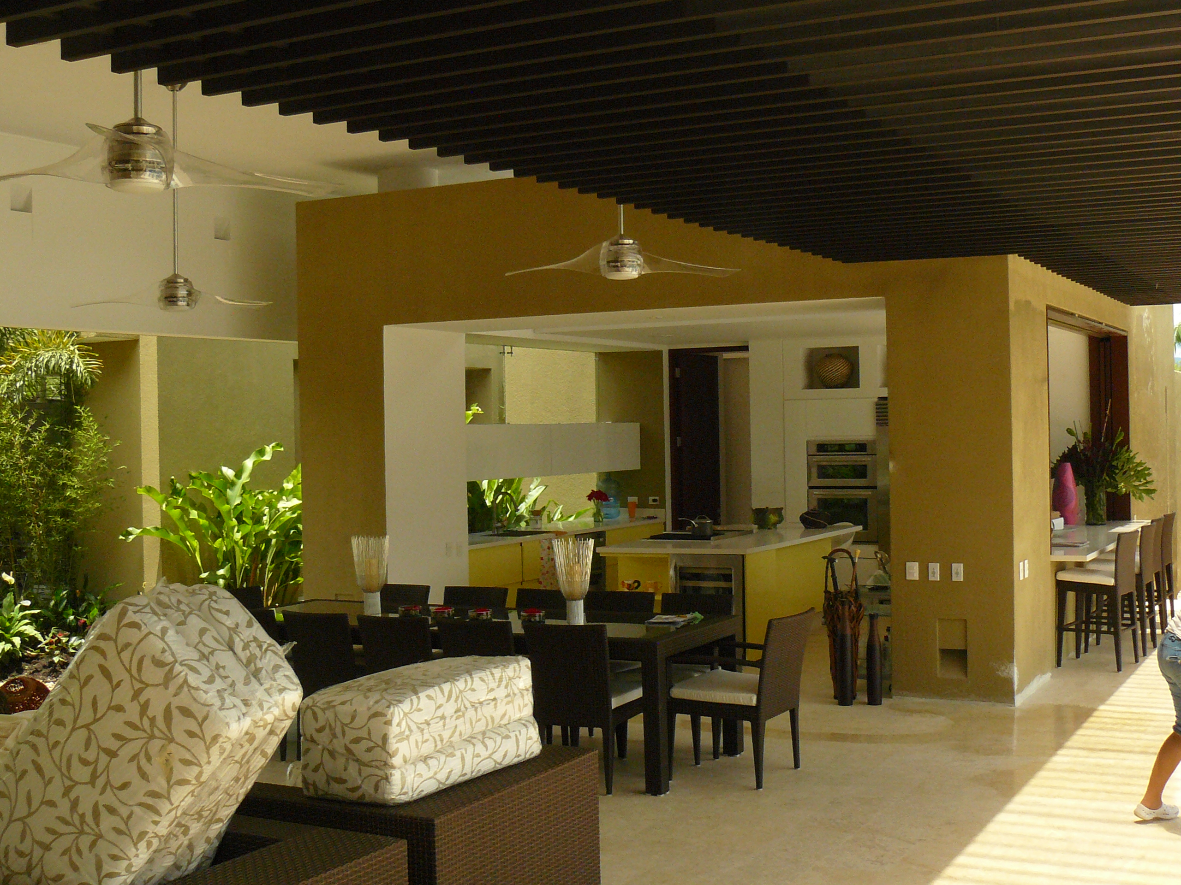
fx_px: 1501
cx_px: 590
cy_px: 442
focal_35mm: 44
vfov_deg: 32.9
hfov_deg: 42.9
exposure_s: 1/320
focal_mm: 6.1
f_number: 5.6
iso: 200
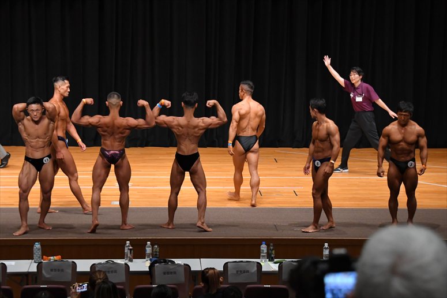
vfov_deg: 11.7
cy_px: 149
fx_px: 1452
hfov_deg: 17.5
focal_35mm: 117
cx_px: 224
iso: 4000
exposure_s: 1/400
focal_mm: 78
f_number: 5.6
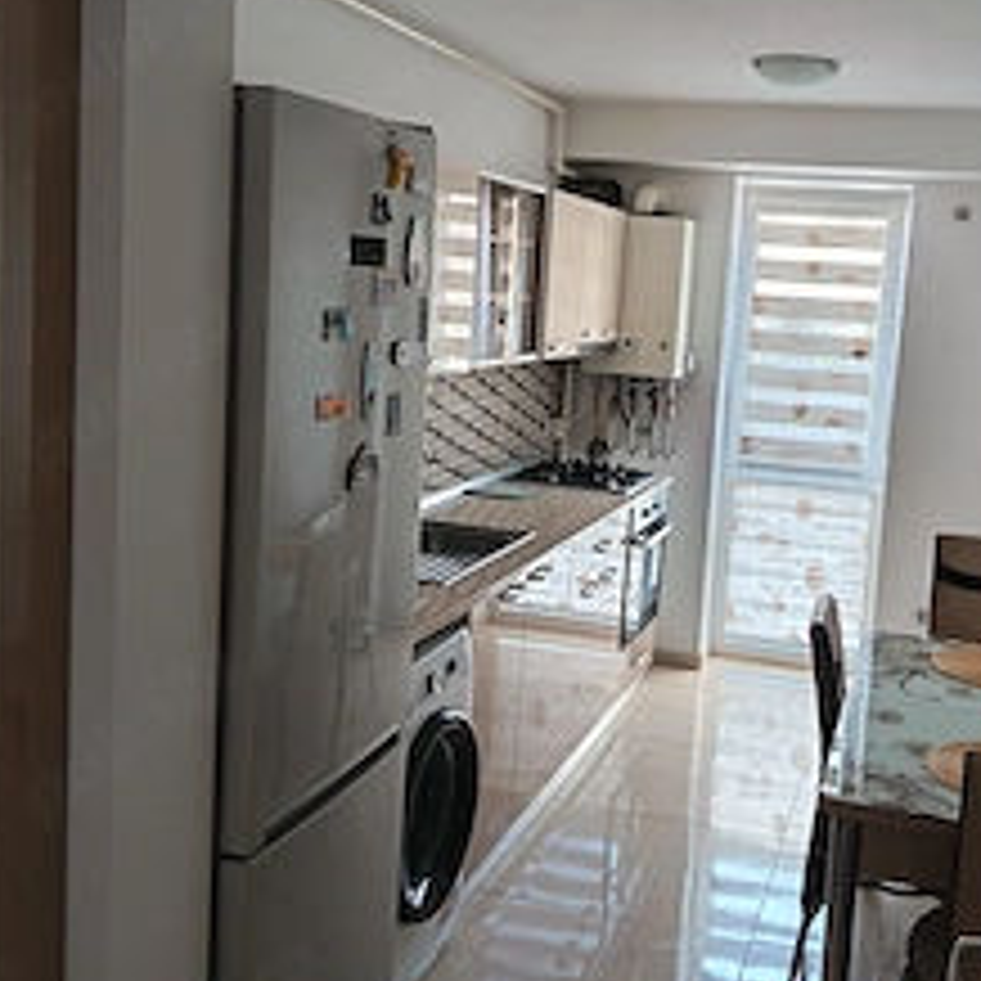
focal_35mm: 39
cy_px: 436
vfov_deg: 42.8
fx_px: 1250
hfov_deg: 42.3
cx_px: 644
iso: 928
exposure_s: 1/33.3
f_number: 1.75
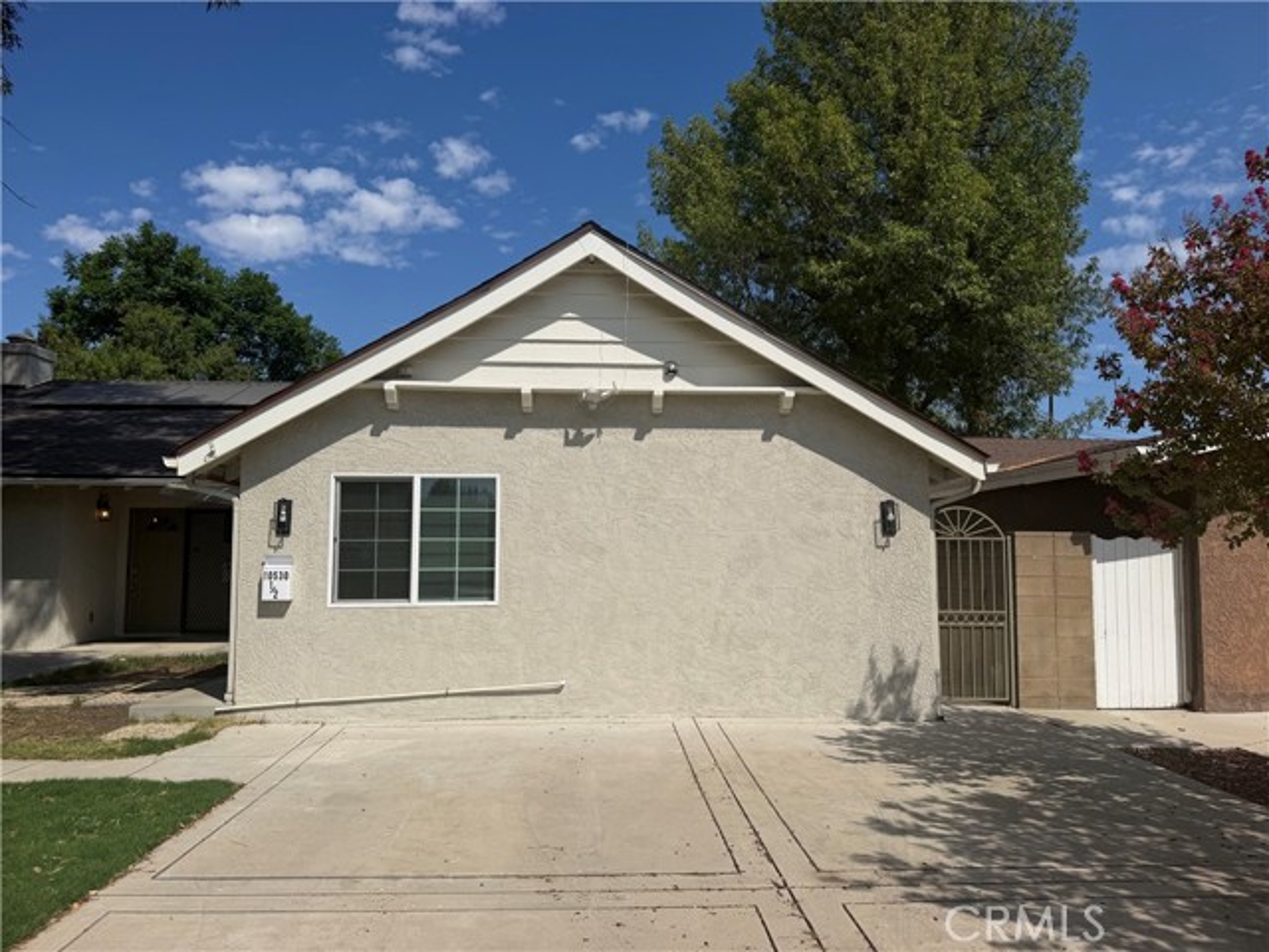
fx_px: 880
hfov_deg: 71.6
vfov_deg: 56.8
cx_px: 634
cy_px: 476
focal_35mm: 24
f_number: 1.78
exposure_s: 1/10309
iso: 80
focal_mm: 6.76
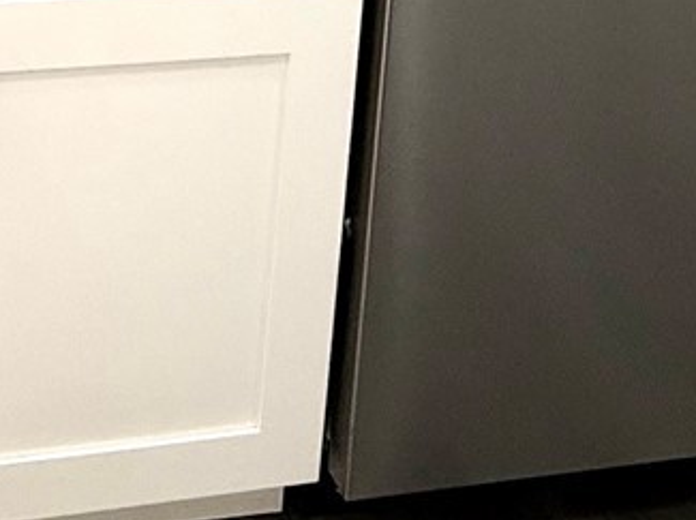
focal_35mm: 69
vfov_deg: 17.0
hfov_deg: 27.1
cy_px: -454
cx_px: 51
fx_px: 1386
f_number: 2.2
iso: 250
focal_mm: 2.22
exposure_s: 1/120
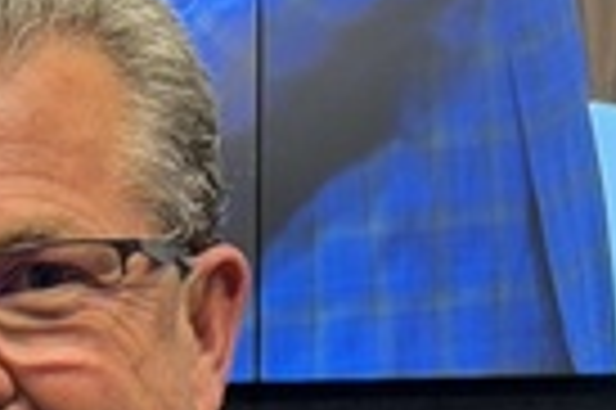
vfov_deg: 3.6
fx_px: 6375
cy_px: 1401
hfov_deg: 5.5
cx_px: -432
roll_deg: +0.4
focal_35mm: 373
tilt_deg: -5.2
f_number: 1.78
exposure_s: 1/60
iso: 200
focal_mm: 6.76
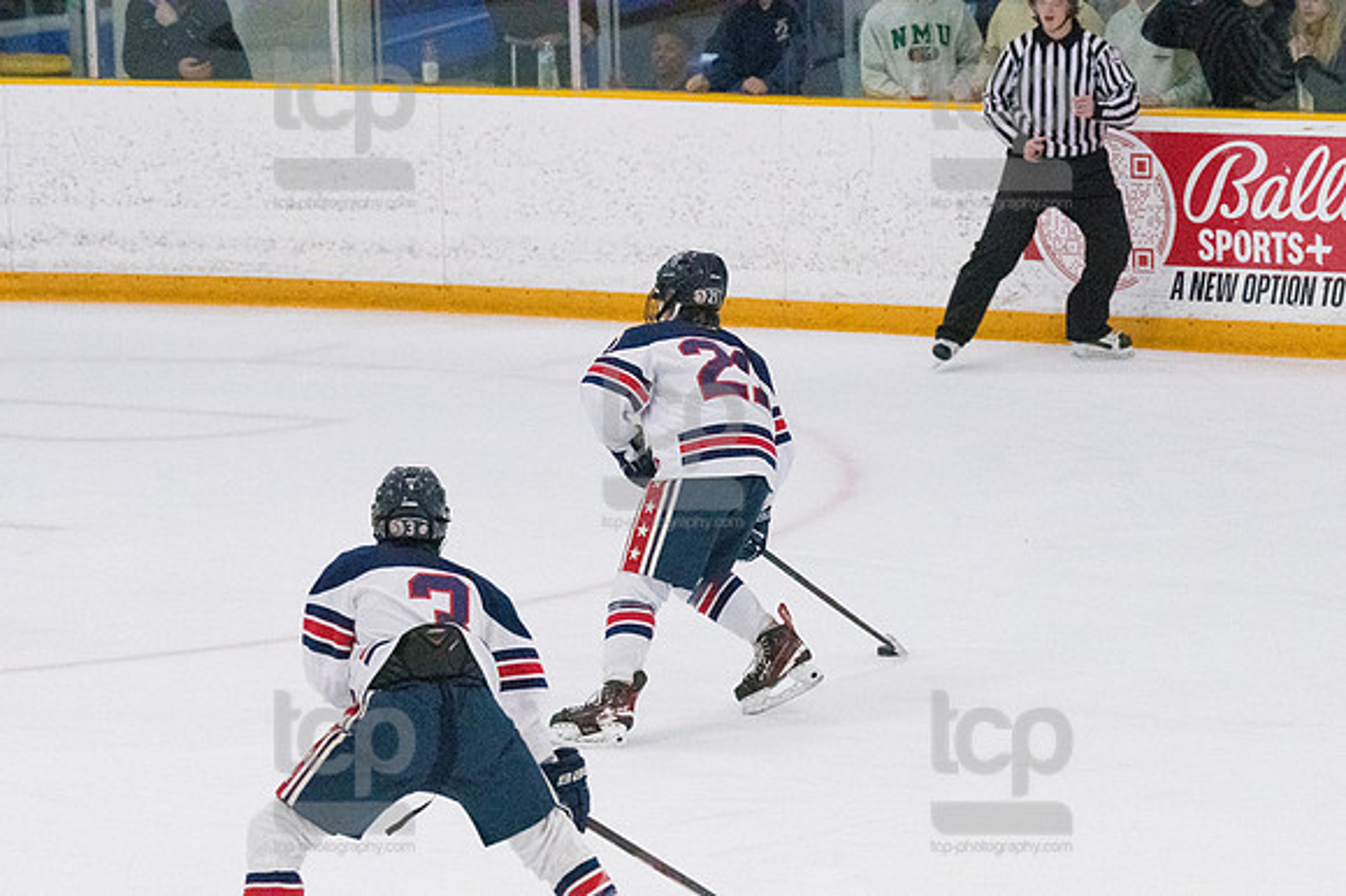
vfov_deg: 5.2
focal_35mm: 262
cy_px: 448
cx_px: 673
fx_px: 9790
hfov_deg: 7.9
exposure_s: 1/1600
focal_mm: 175
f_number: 5
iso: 8000
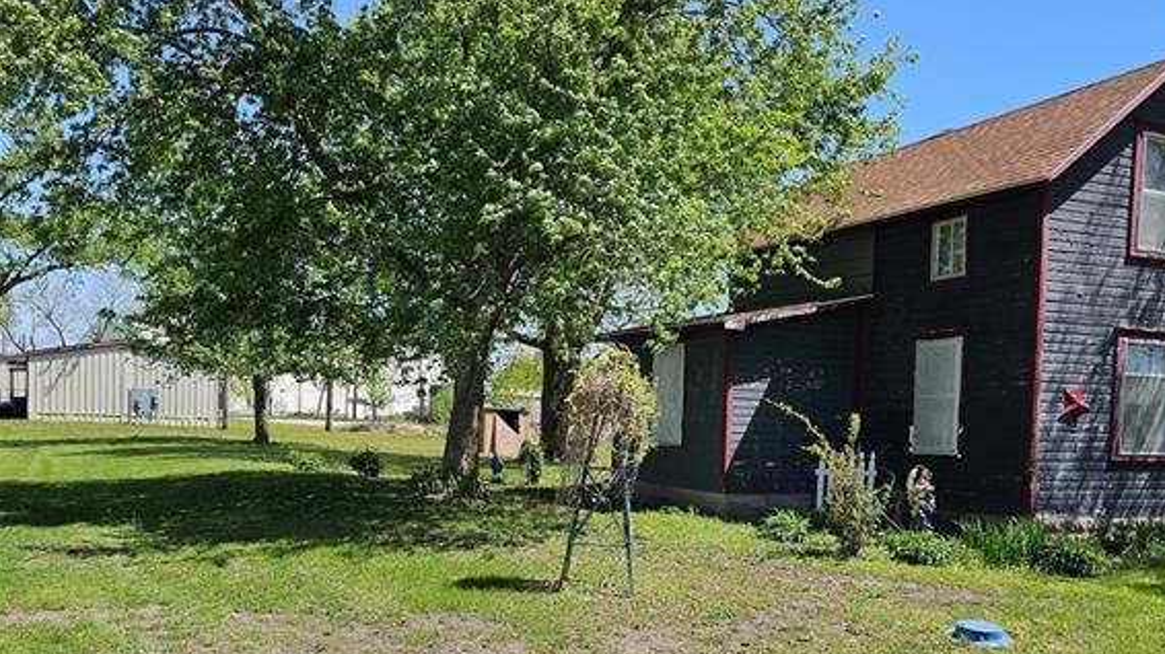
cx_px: 591
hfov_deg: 58.0
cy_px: 489
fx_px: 1050
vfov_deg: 33.9
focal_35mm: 34
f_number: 1.7
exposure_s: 1/664
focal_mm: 6.3
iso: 10
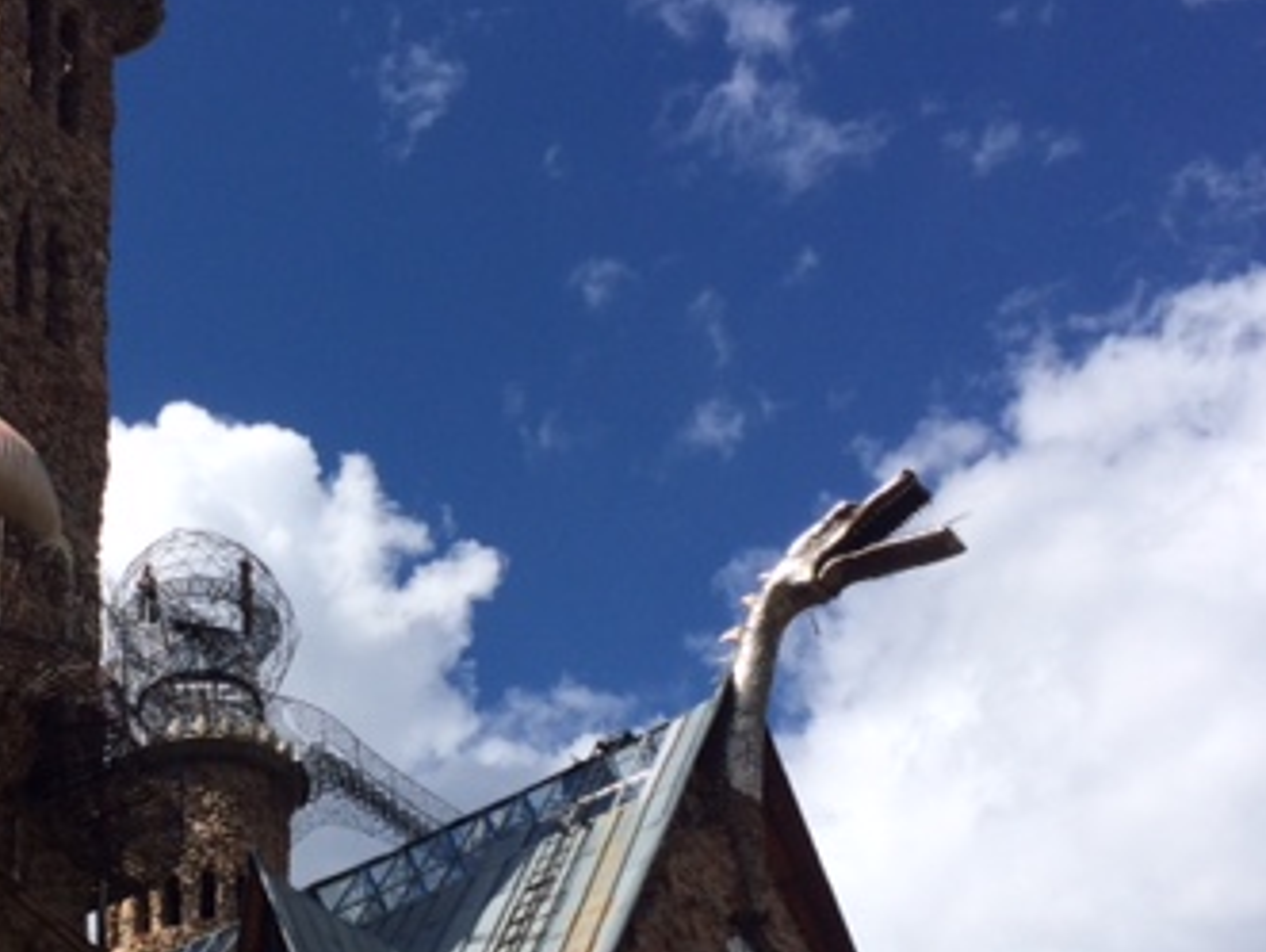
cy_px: 650
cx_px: 287
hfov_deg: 33.5
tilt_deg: +39.5
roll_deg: +3.6
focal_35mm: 56
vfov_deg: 26.0
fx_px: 2050
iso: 32
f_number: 2.2
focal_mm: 4.15
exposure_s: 1/3165
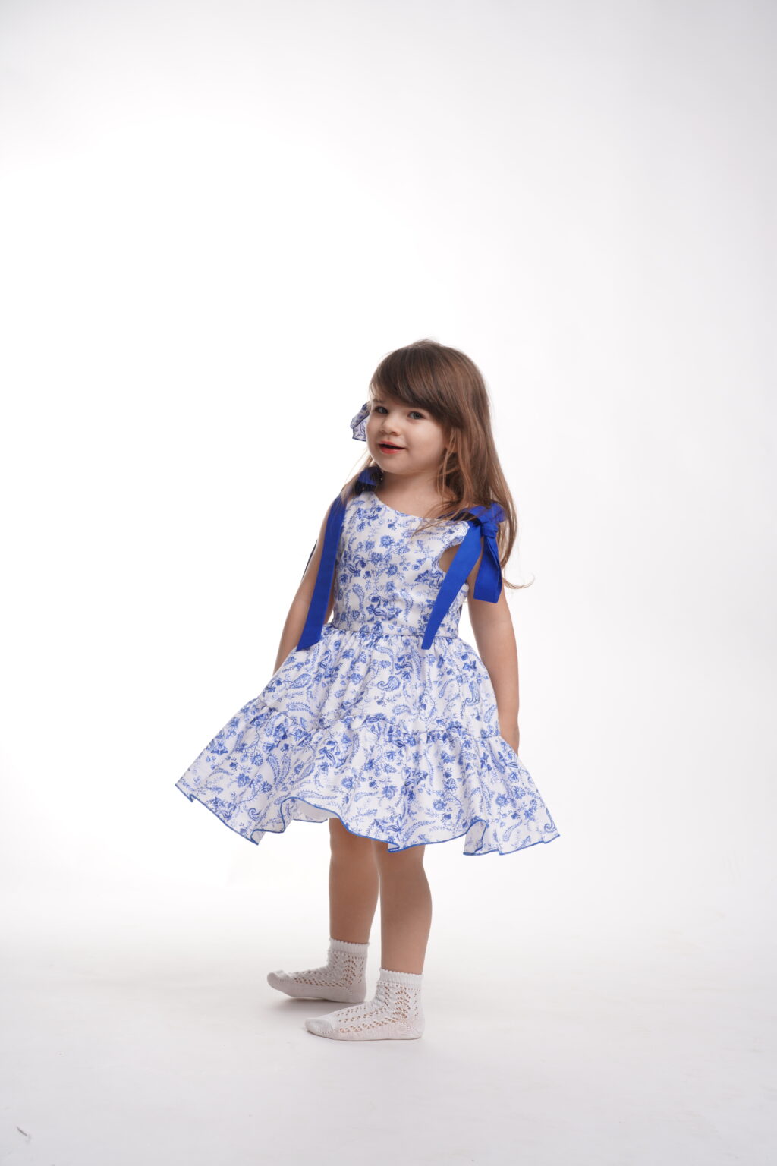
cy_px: 583
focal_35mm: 50
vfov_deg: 39.6
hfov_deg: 27.0
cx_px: 388
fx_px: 1619
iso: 250
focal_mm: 50
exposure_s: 1/160
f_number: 4.5
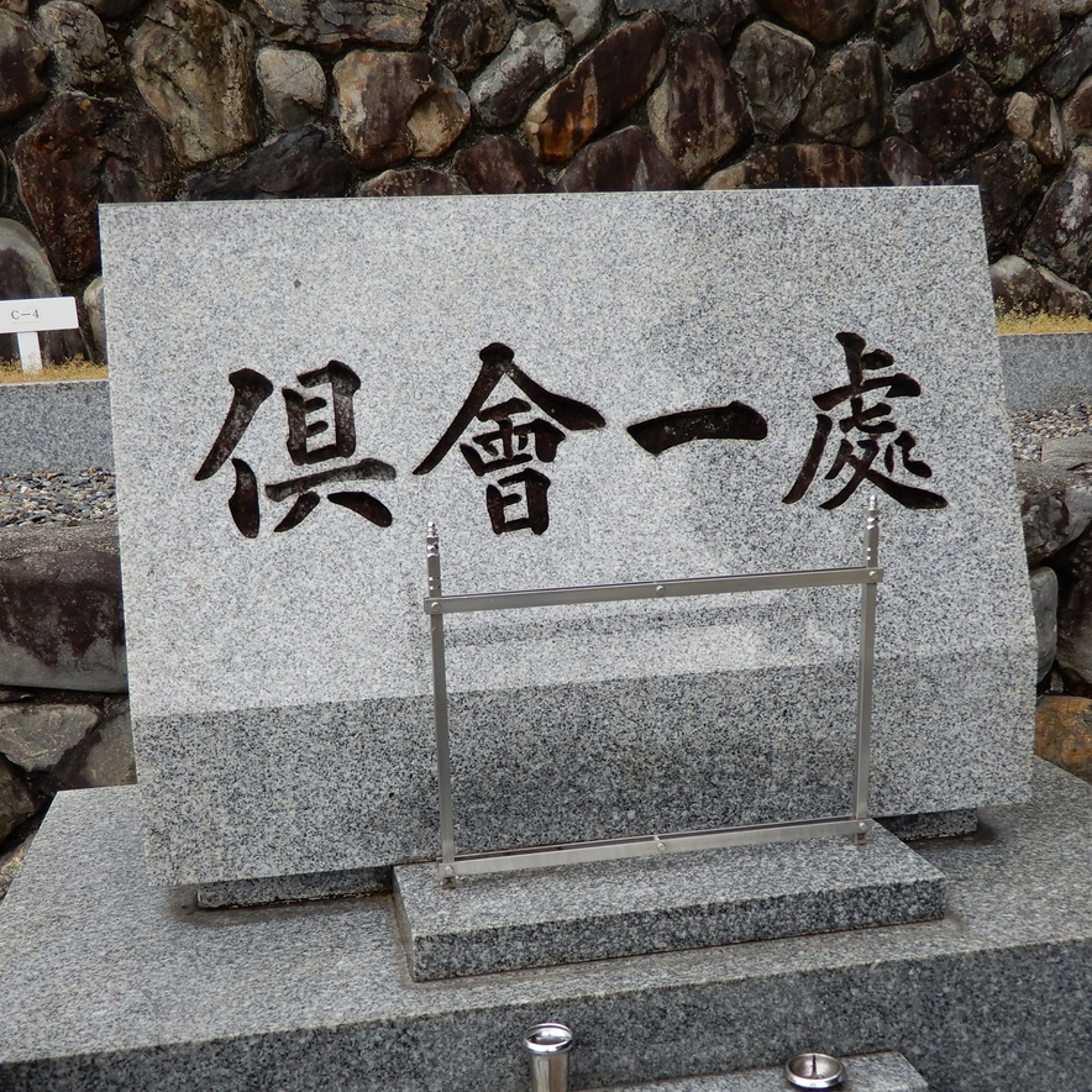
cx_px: 553
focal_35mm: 42
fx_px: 1499
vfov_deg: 39.8
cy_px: 676
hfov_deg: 40.0
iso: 80
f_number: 4
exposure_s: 1/80
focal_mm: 6.2
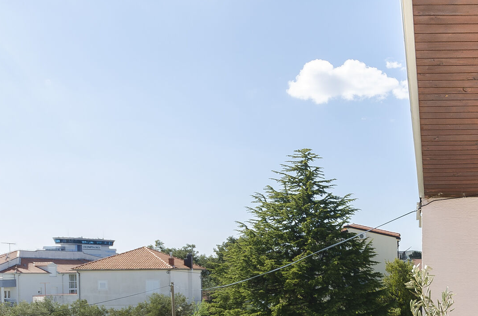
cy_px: 278
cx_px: 427
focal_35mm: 39
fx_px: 517
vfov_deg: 32.5
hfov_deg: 45.2
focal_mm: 10
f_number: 7.1
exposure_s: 1/200
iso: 100
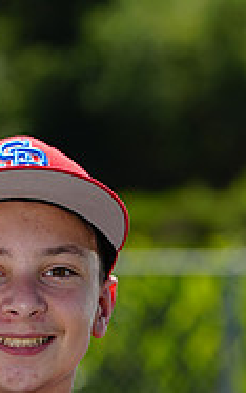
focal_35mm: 500
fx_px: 5359
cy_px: 525
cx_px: 5
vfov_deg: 4.2
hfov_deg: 2.6
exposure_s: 1/250
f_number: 5
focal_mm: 158
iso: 50
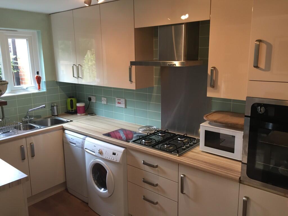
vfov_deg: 48.2
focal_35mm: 29
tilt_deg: -11.6
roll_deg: +0.4
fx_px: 241
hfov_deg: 61.7
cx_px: 144
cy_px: 108
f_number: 2.2
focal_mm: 4.15
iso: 80
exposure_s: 1/33
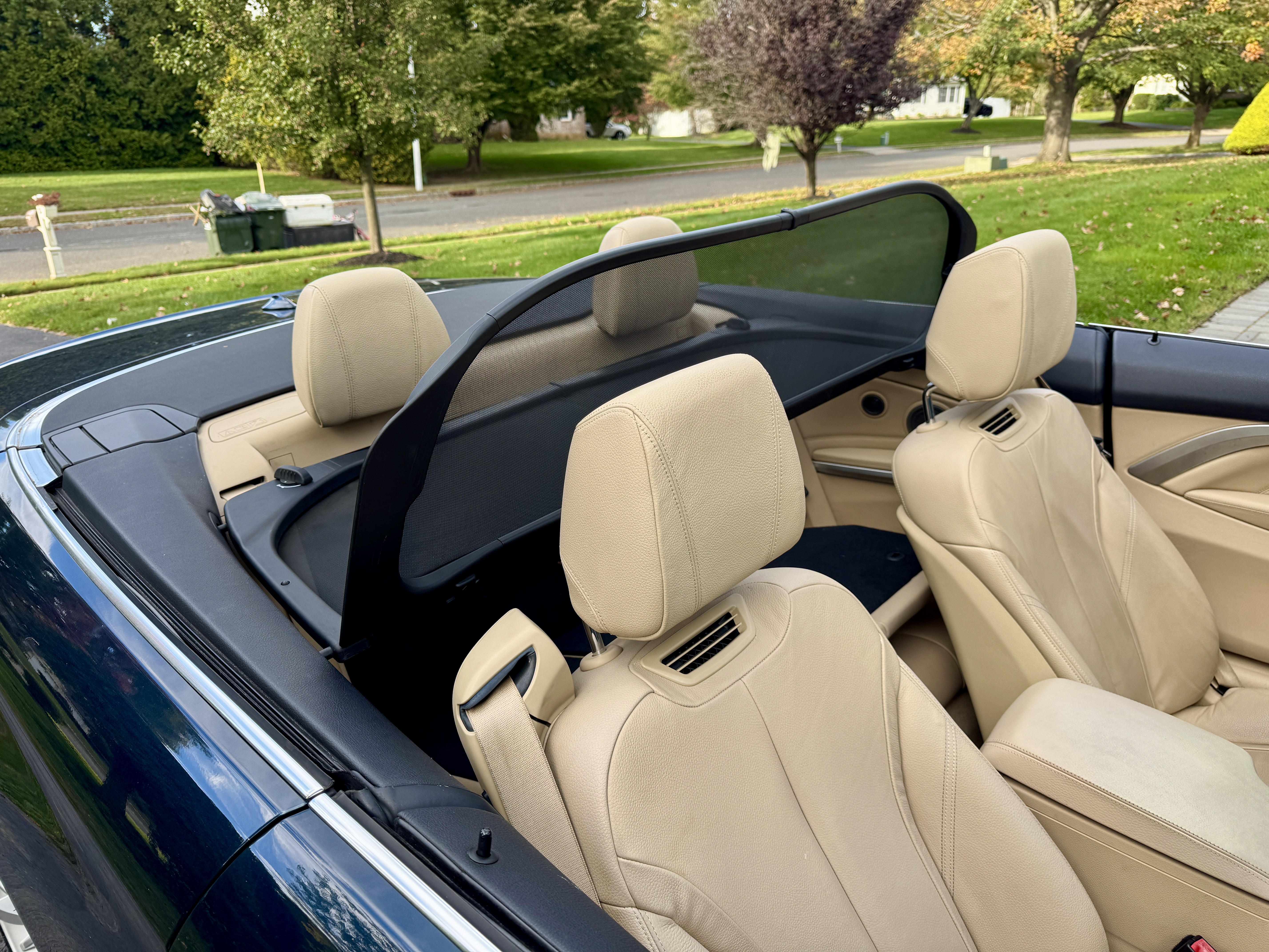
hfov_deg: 71.6
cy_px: 476
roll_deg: +1.4
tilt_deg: -22.1
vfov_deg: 56.8
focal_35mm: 24
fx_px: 880
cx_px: 634
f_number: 1.78
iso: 80
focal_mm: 6.76
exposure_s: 1/503
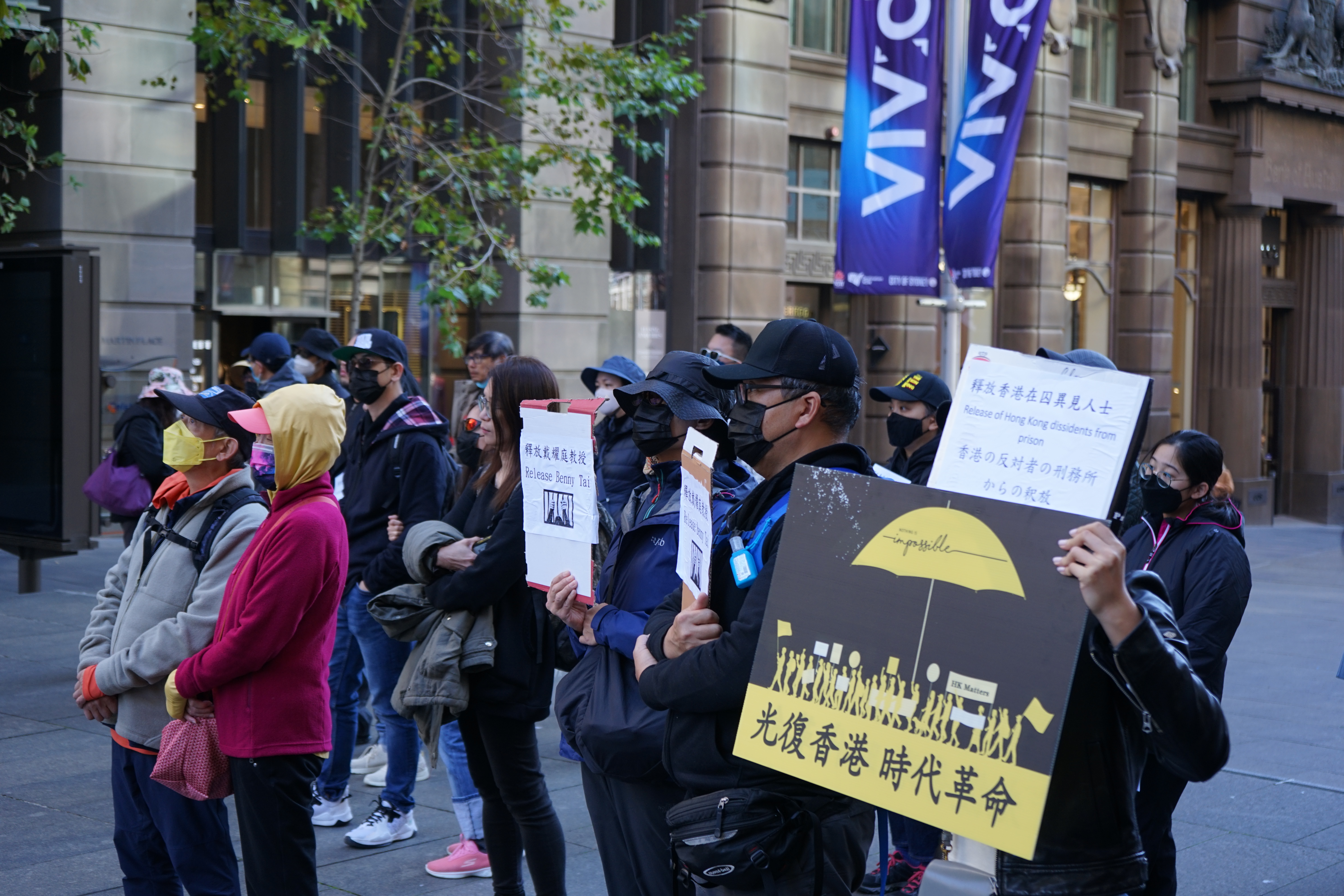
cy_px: 448
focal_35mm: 53
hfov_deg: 37.5
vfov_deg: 25.5
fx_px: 1979
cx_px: 672
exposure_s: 1/60
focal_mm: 53
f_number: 5
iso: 320
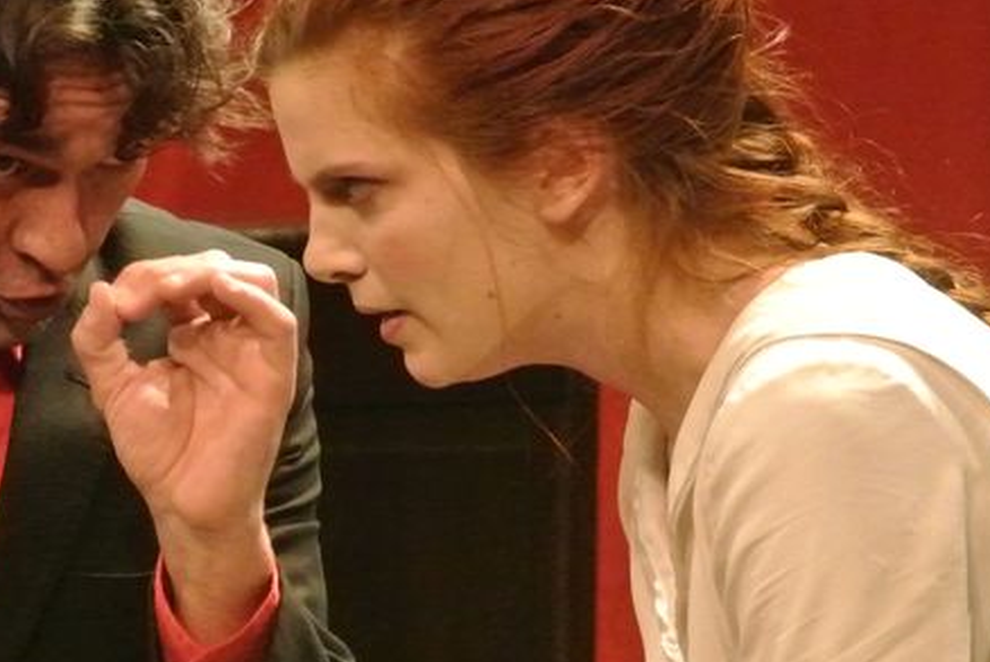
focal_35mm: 542
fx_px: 14920
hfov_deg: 3.8
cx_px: 371
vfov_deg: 2.5
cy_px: 489
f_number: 6.3
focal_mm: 110
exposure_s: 1/60
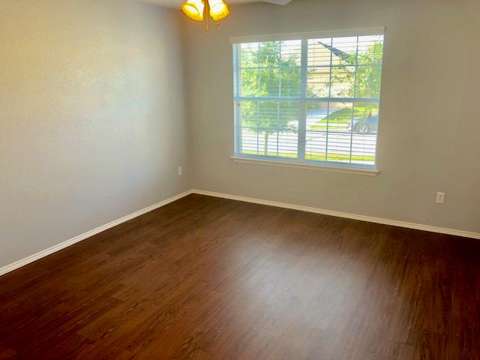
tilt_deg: -15.0
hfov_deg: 63.4
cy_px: 180
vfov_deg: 49.7
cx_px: 240
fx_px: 388
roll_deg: +0.6
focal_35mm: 28
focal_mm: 3.99
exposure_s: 1/120
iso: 100
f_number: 1.8
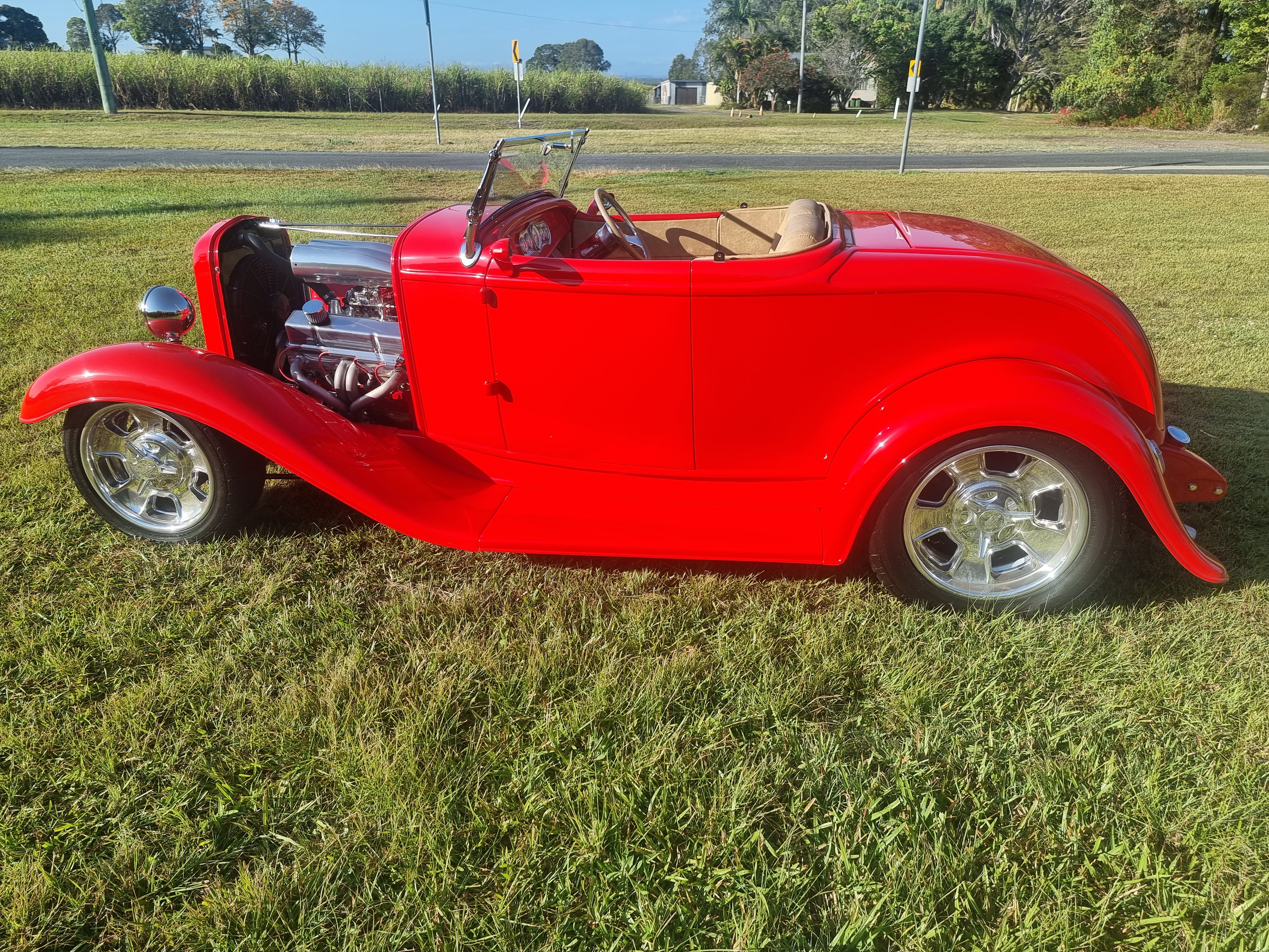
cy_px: 476
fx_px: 880
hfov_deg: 71.6
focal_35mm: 24
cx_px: 634
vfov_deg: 56.8
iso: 50
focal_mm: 6.7
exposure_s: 1/782
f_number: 1.8
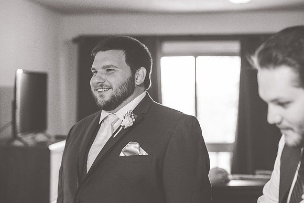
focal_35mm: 85
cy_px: 102
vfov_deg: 16.1
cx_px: 152
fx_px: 718
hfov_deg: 23.9
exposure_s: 1/400
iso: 1250
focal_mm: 85
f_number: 2.8
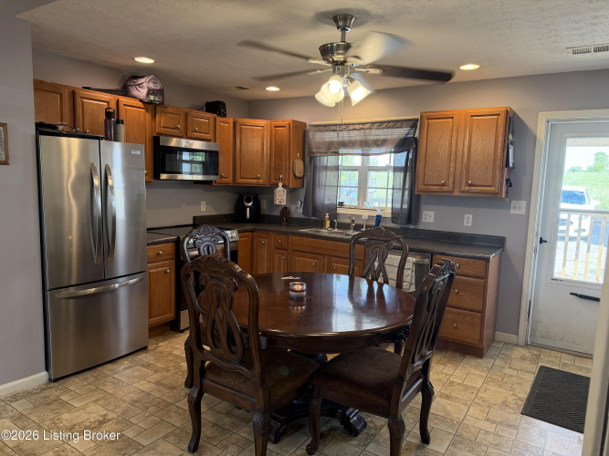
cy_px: 228
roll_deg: -1.7
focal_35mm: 24
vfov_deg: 56.8
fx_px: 422
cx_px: 304
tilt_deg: -6.9
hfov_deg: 71.6
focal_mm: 6.76
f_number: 1.78
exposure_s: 1/95
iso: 200
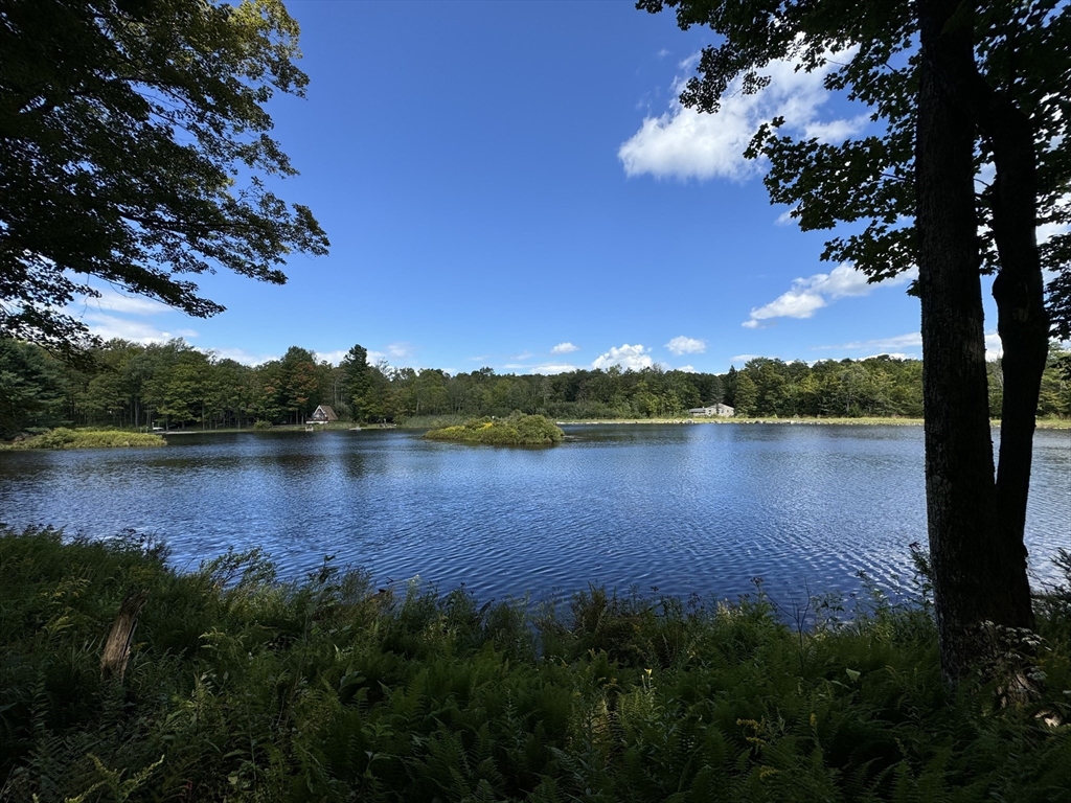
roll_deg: +1.3
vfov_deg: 85.7
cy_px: 402
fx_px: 433
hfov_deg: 102.1
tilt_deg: +0.8
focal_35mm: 14
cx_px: 536
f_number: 2.2
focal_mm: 2.22
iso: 50
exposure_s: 1/1506
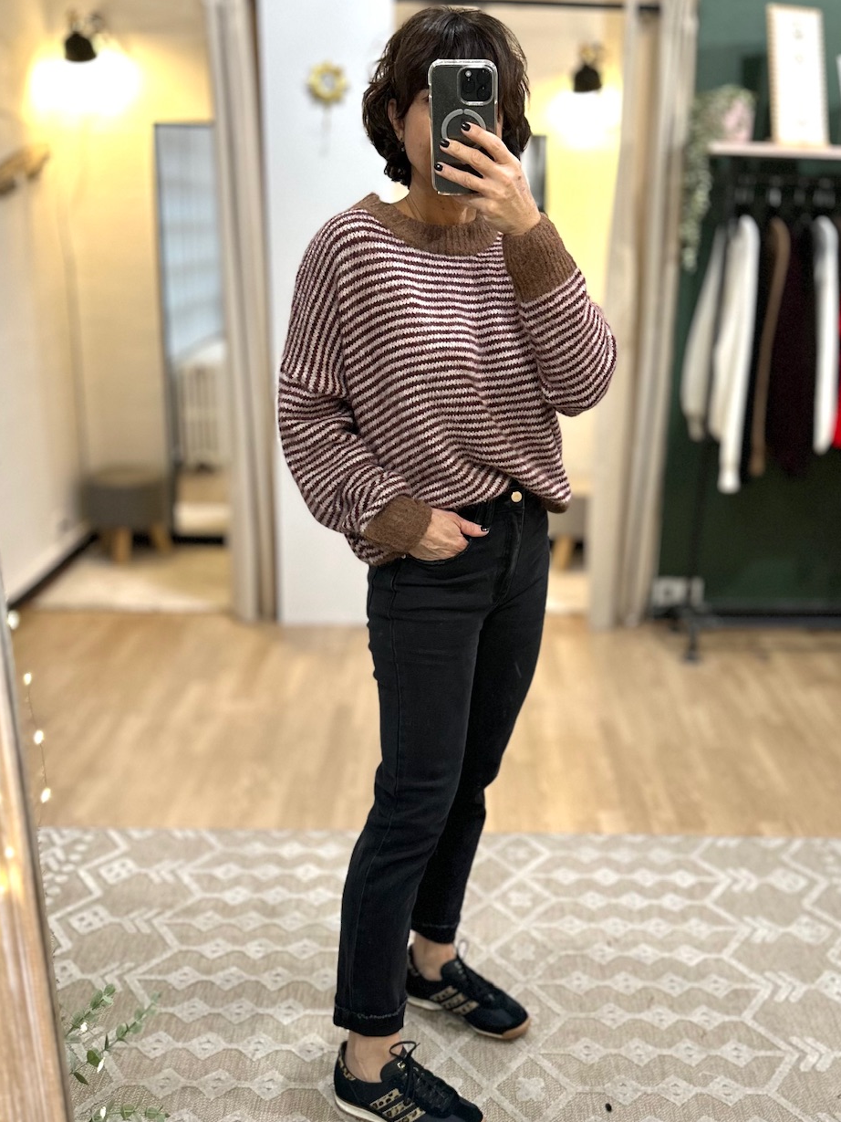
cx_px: 420
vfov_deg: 69.4
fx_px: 810
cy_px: 569
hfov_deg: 54.9
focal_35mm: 25
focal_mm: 6.86
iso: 320
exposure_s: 1/50
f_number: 1.78
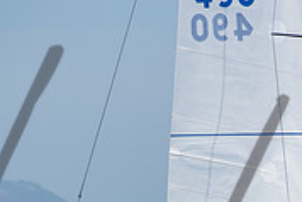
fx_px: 5583
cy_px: 288
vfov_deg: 2.1
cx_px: 305
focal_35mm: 665
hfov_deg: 3.1
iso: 200
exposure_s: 1/1000
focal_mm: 135
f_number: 6.3
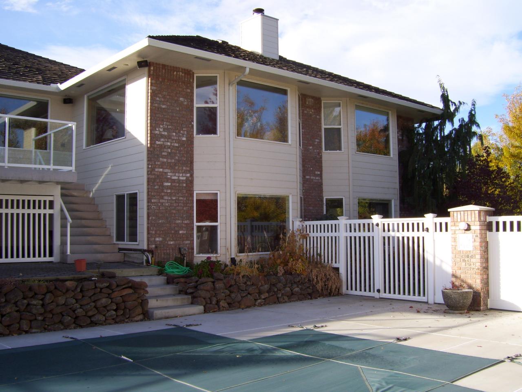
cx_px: 261
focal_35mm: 36
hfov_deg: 51.3
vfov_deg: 39.7
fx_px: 543
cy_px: 196
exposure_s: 1/250
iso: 80
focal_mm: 6
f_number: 4.8
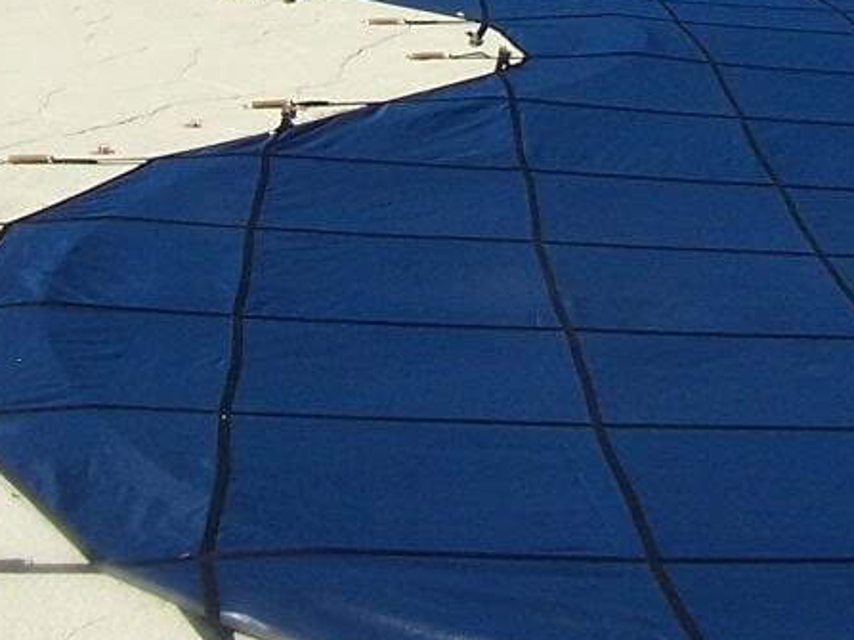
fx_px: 3256
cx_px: 480
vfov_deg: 11.0
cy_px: -183
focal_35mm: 132
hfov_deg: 14.9
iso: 80
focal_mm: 6.3
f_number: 4
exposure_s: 1/750
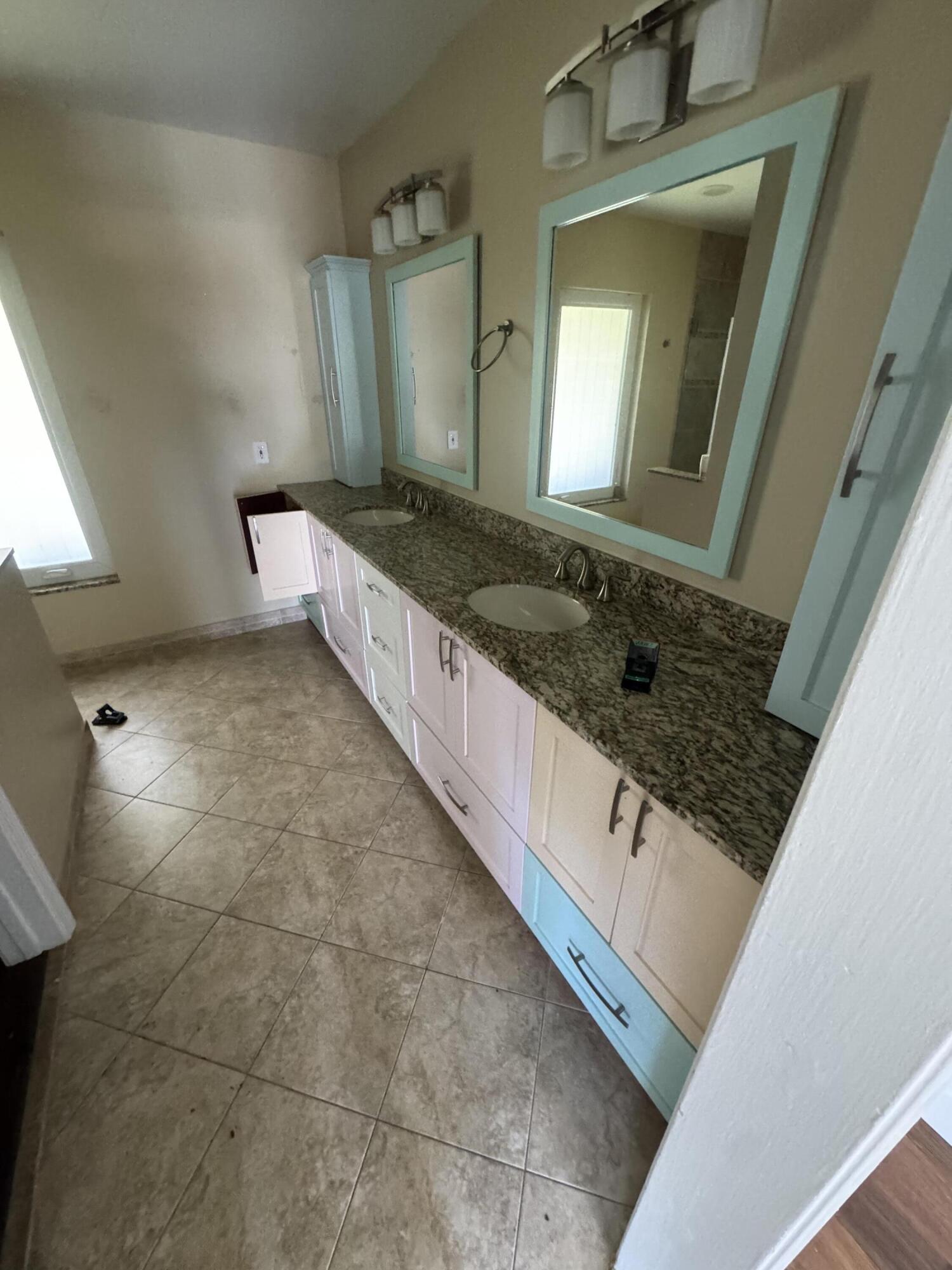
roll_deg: -0.7
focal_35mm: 14
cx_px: 476
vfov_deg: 102.1
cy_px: 635
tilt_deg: -25.9
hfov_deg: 85.7
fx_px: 513
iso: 800
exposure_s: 1/60
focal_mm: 2.22
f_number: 2.2
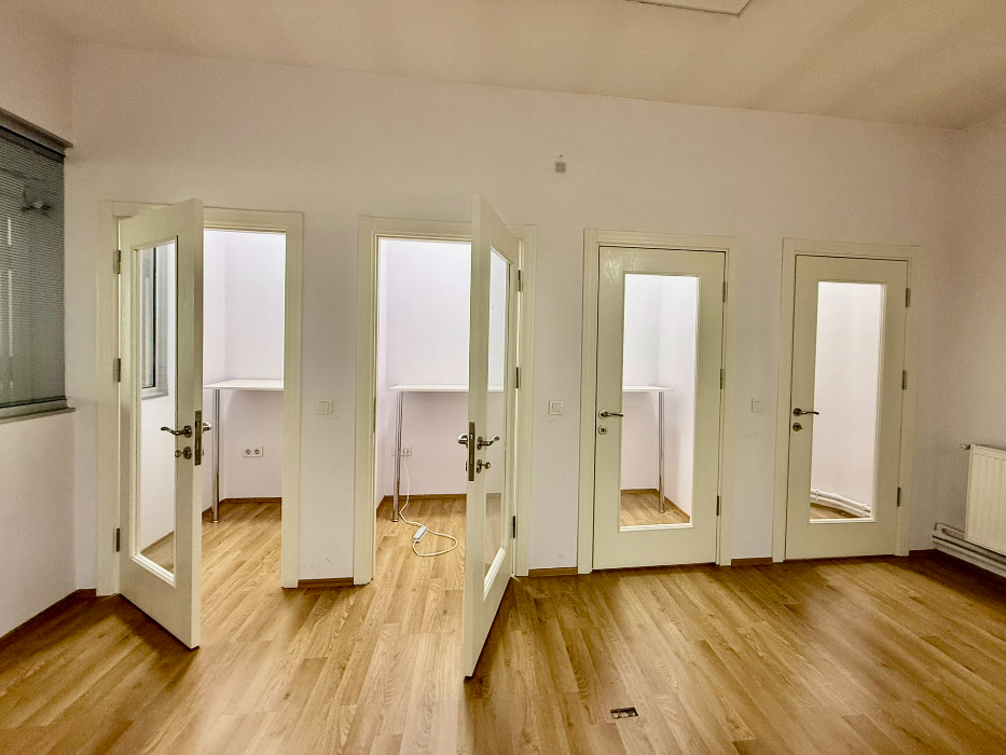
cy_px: 355
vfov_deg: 81.7
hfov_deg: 98.1
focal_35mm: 15
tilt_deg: +0.0
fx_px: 436
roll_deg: -1.3
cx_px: 524
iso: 200
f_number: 2.2
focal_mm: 2.22
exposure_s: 1/100
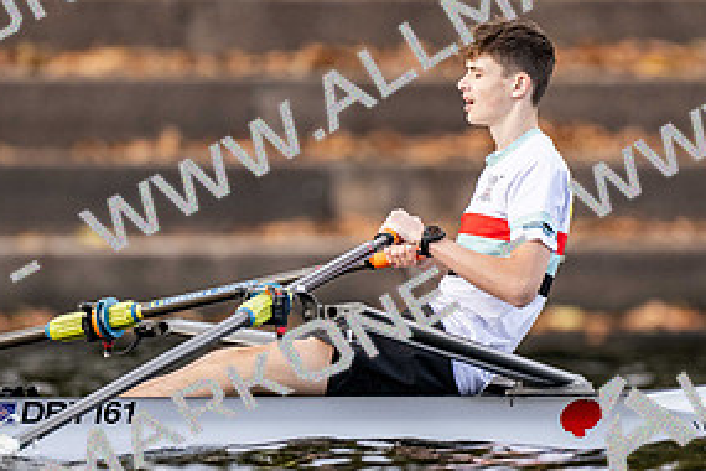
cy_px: 259
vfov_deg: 1.1
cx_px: 386
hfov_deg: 1.7
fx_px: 23924
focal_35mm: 1220
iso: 900
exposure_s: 1/2500
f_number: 4
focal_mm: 600
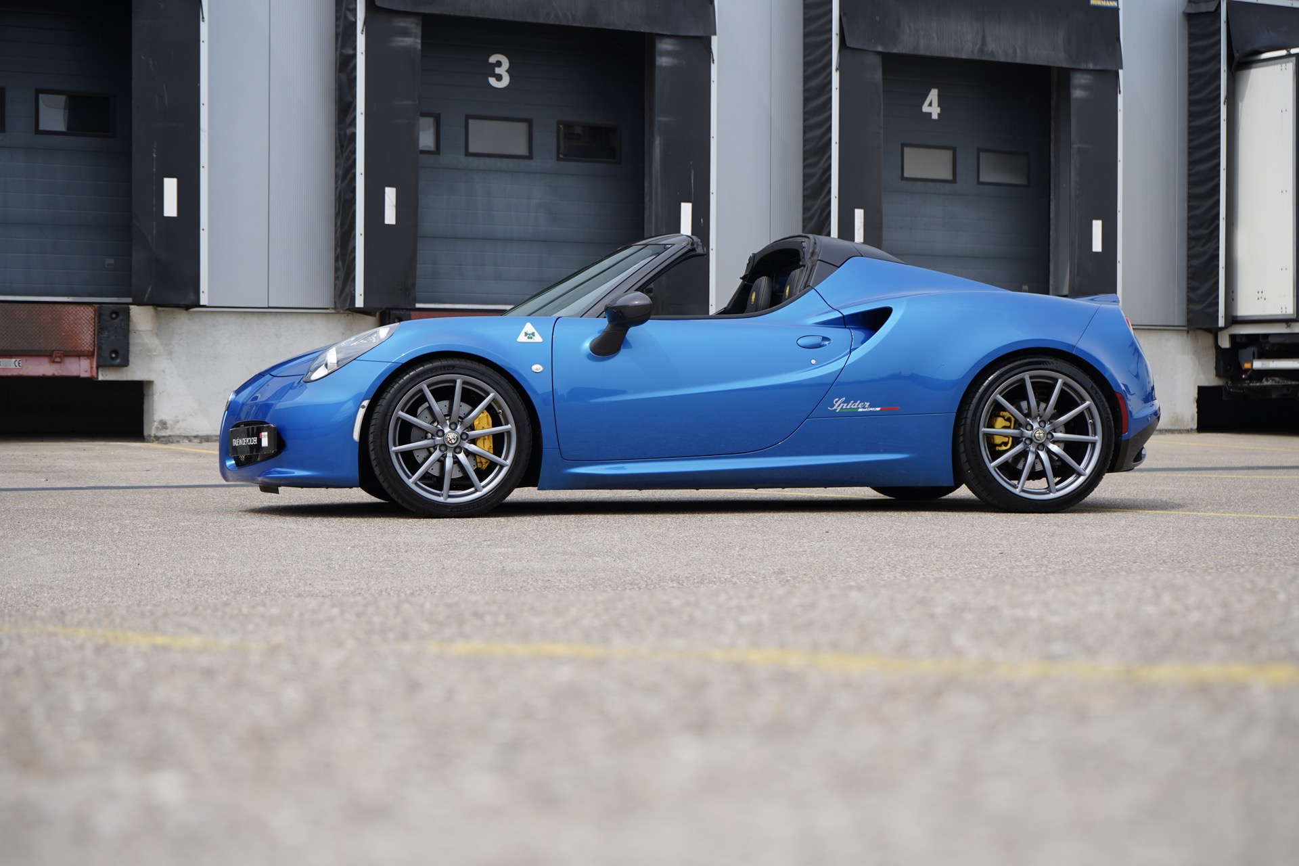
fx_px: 2490
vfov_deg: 19.7
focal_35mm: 69
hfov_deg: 29.2
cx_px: 650
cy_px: 433
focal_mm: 69
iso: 100
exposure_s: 1/250
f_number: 7.1
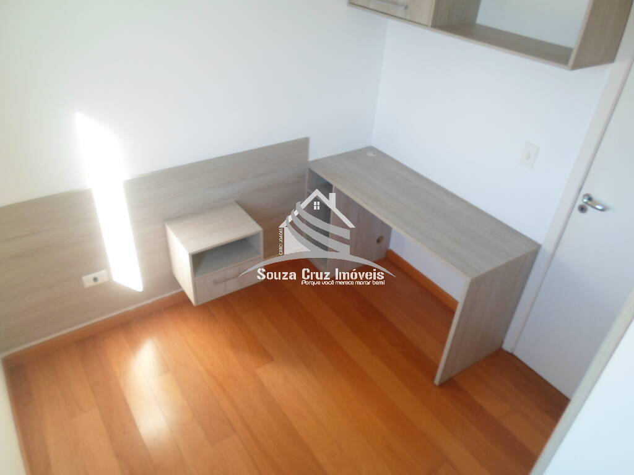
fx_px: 458
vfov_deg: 54.9
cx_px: 317
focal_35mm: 25
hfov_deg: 69.4
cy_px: 238
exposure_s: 1/60
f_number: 2.5
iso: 80
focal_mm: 4.5
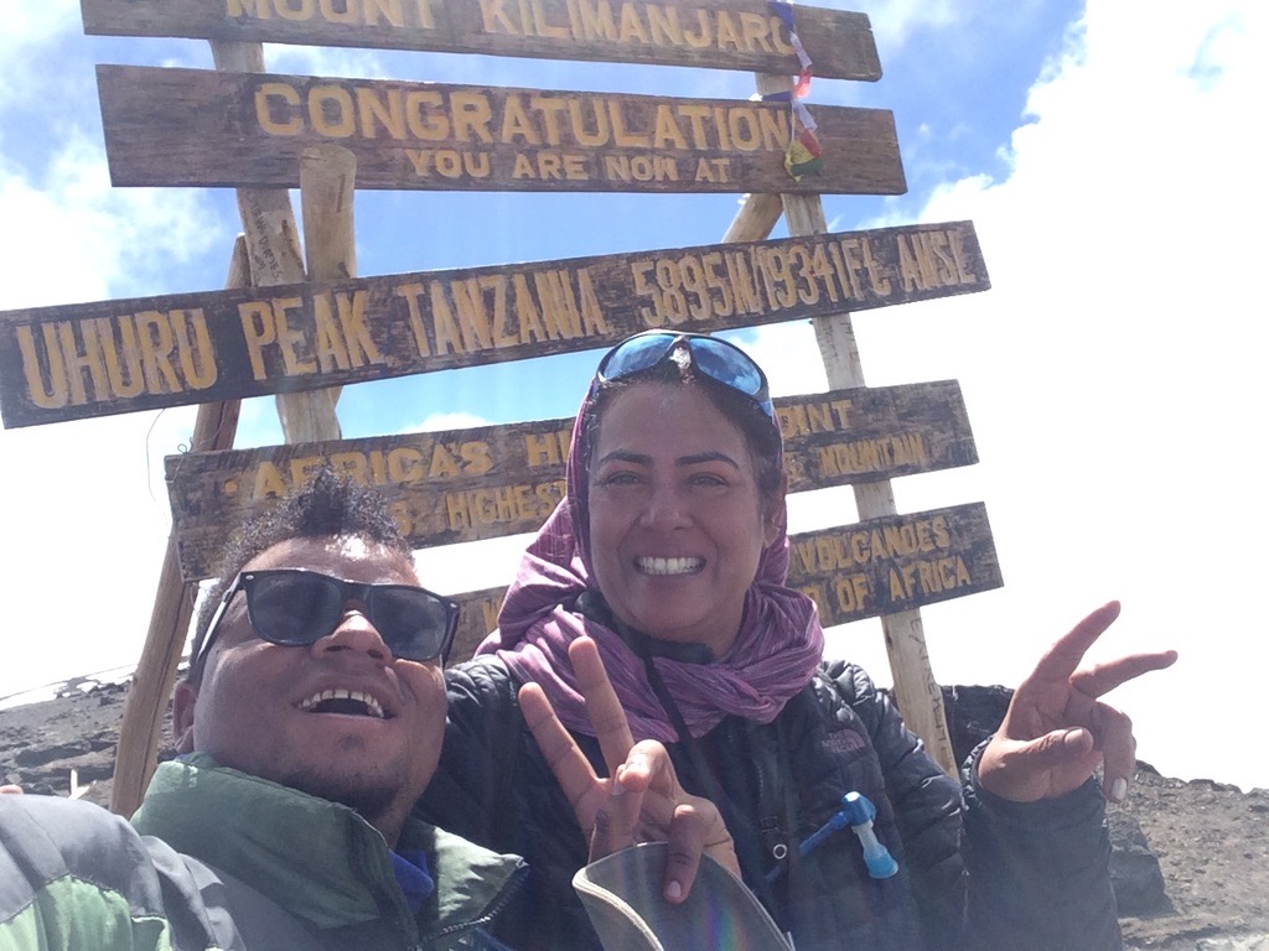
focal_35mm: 31
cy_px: 476
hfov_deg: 58.4
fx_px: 1136
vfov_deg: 45.4
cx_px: 634
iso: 50
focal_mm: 2.15
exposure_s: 1/1068
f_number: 2.4
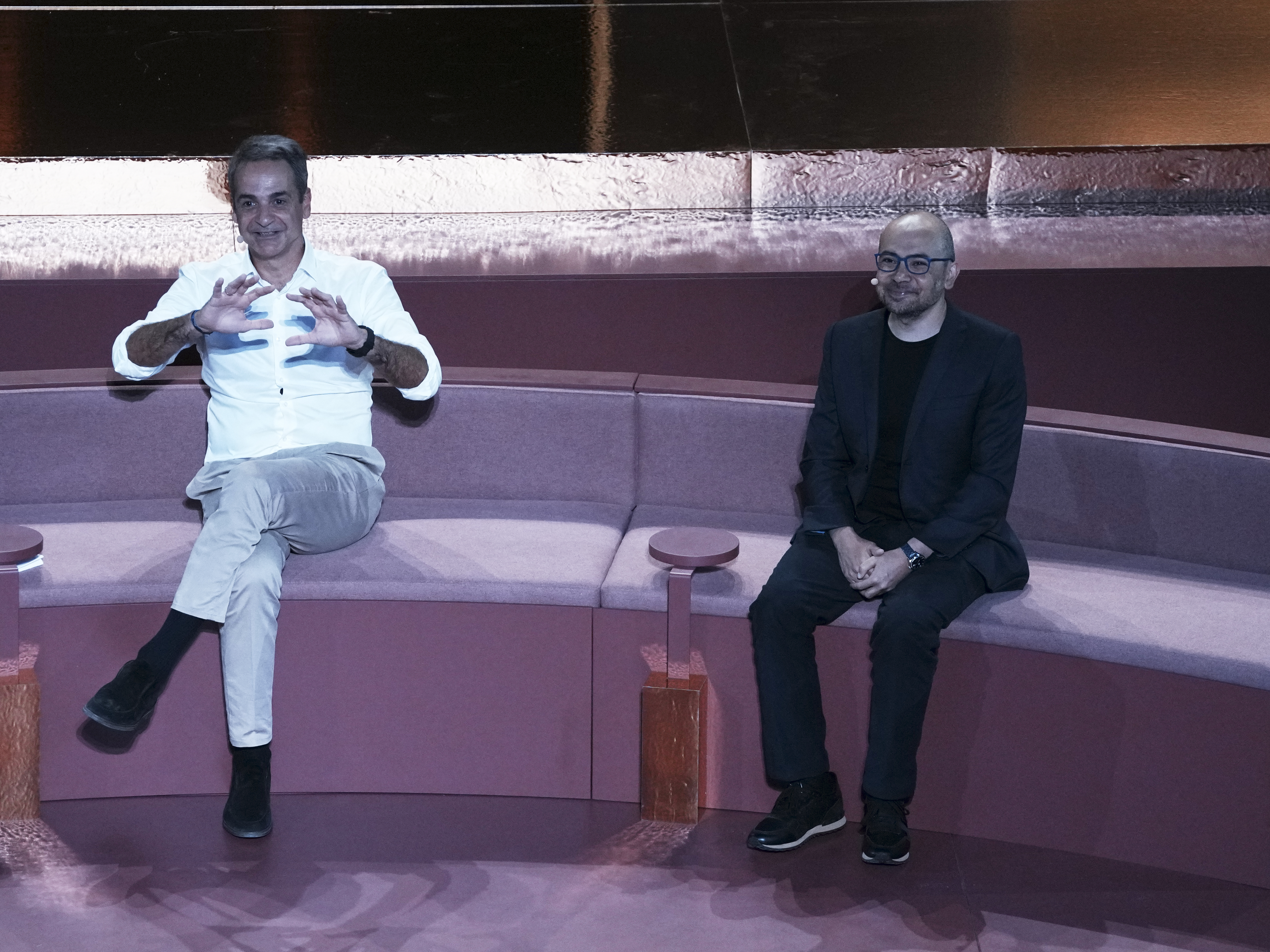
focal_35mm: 325
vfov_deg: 4.6
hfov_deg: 6.1
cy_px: 476
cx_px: 558
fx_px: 11924
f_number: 4
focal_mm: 200
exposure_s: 1/640
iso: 2500
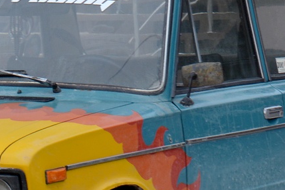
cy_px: 61
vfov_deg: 5.0
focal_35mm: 273
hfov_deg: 7.5
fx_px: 2159
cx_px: 17
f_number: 8
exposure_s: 1/250
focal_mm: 52
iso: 200
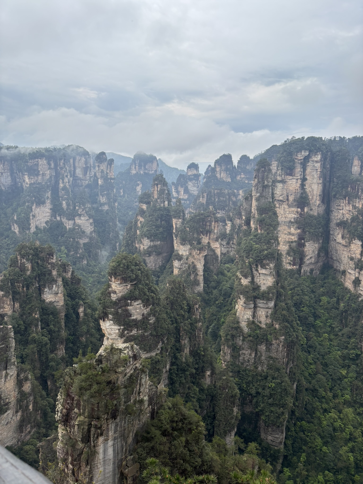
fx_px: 364
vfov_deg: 67.3
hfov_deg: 53.1
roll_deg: -1.0
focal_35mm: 26
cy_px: 242
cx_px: 182
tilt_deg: -9.7
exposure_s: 1/1522
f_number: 1.6
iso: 50
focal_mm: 5.96
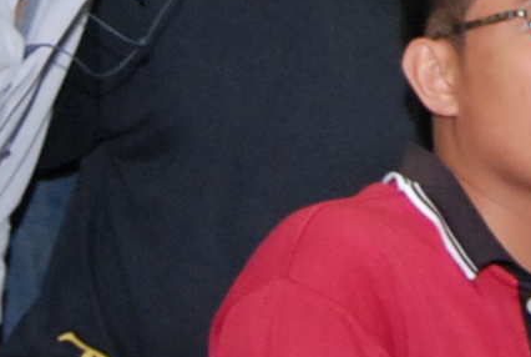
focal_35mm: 265
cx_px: 1057
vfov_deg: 5.1
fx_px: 3917
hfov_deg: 7.5
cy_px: -298
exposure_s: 1/80
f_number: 2.8
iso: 500
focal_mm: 26
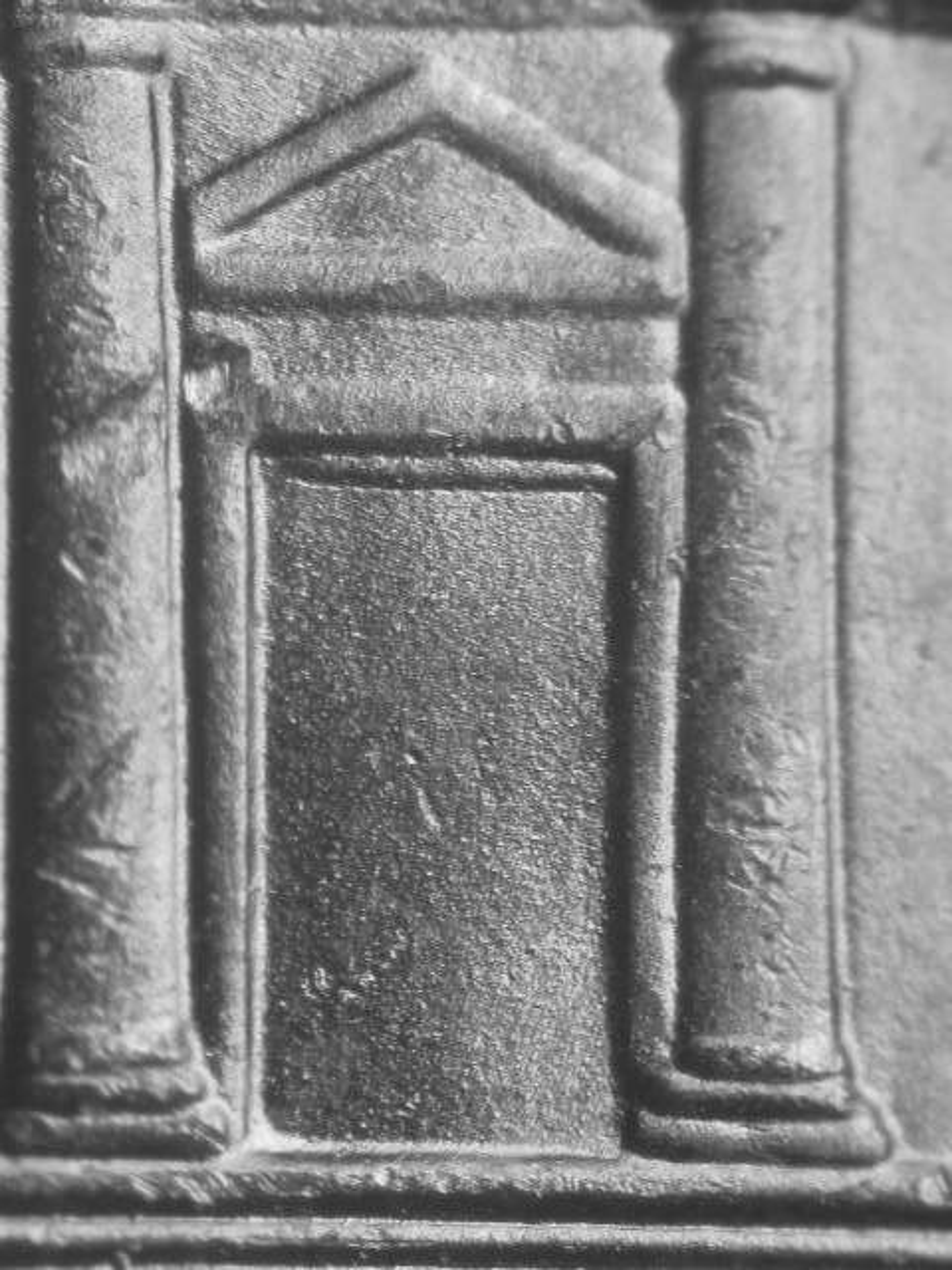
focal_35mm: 132
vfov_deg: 14.9
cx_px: 476
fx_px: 4840
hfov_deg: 11.2
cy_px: 635
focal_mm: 27.3
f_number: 4.6
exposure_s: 1/14.4
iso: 100
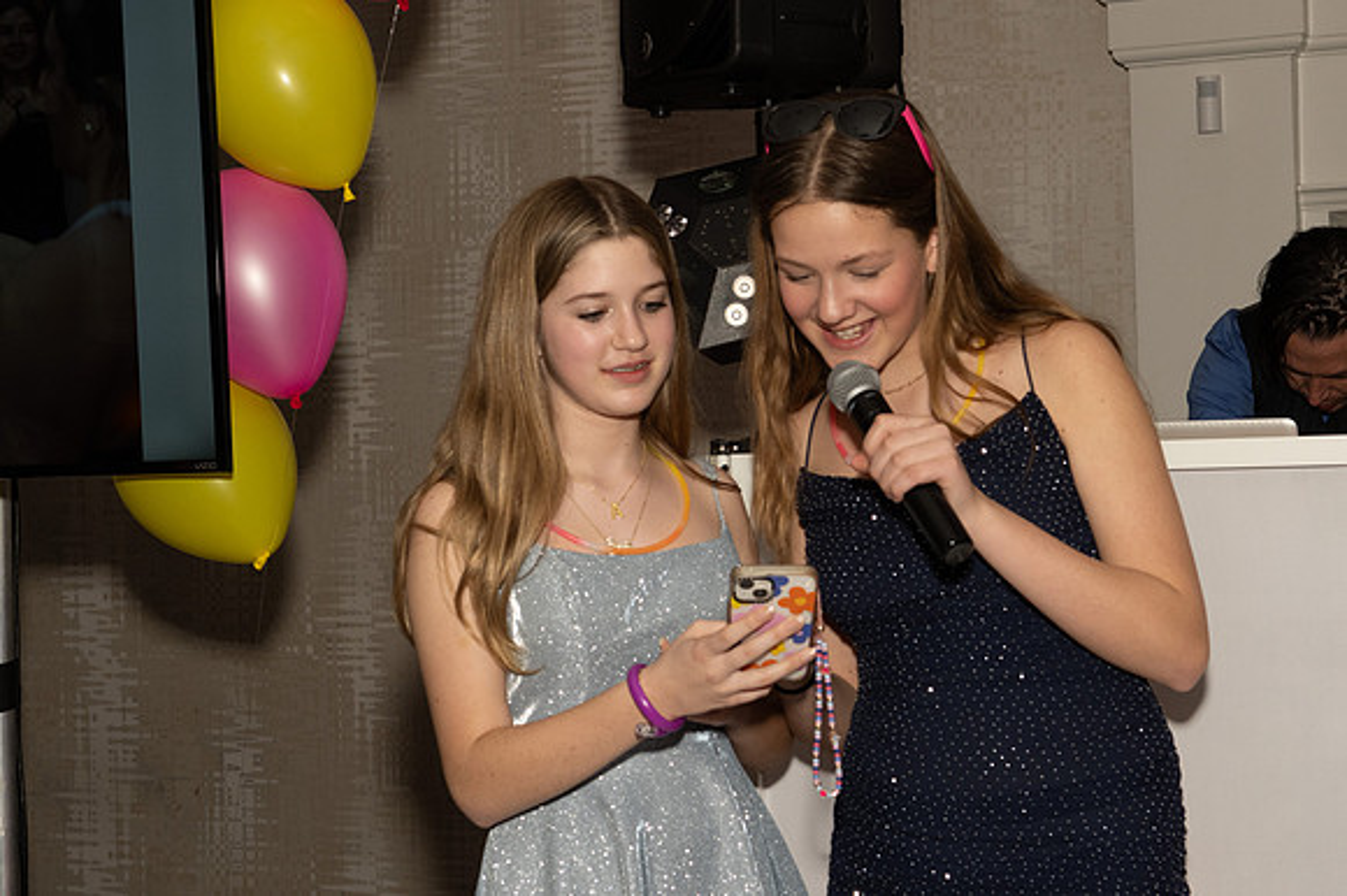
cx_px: 674
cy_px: 448
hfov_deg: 28.1
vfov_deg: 18.9
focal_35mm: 72
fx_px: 2692
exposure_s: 1/250
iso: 800
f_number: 7.1
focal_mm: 48
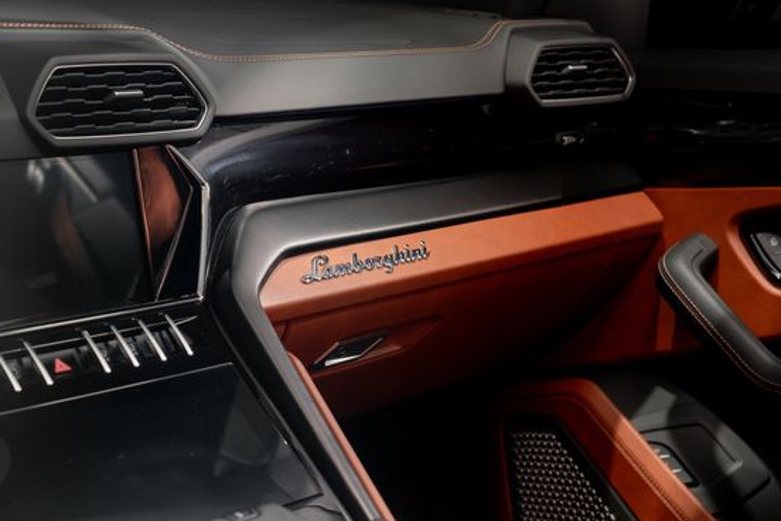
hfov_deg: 25.3
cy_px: 277
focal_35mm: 80
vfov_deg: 17.1
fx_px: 1735
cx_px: 437
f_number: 6.3
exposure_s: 1/50
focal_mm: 69
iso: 400
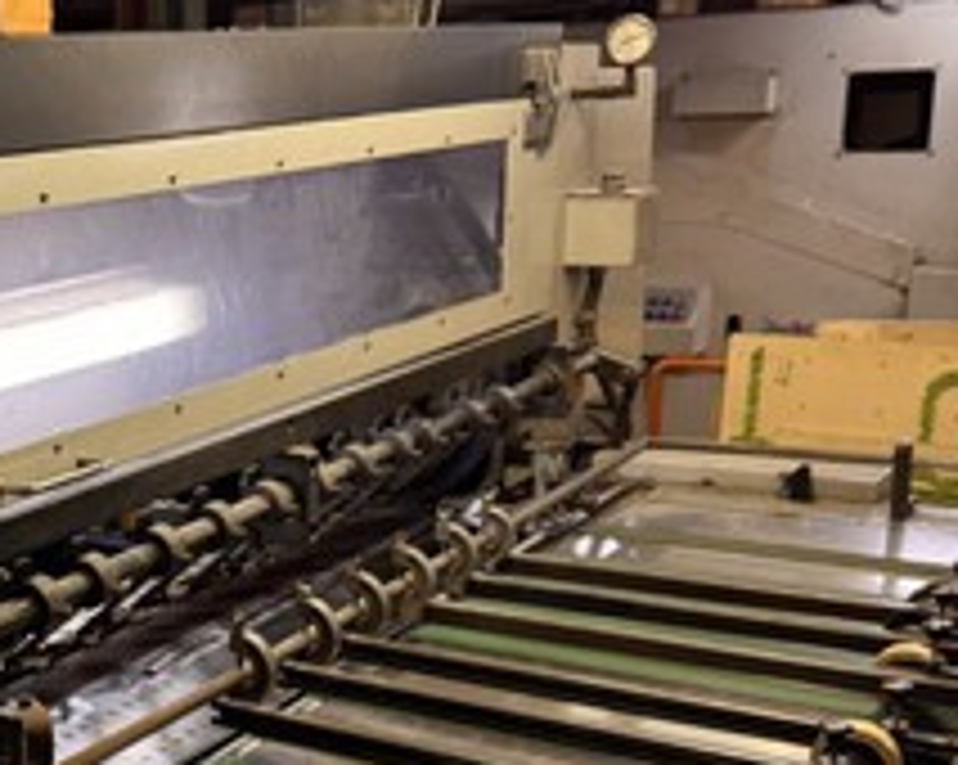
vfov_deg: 27.4
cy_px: 506
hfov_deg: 31.8
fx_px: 1558
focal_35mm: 55
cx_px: 22
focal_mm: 6.76
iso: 250
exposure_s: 1/60
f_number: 1.78
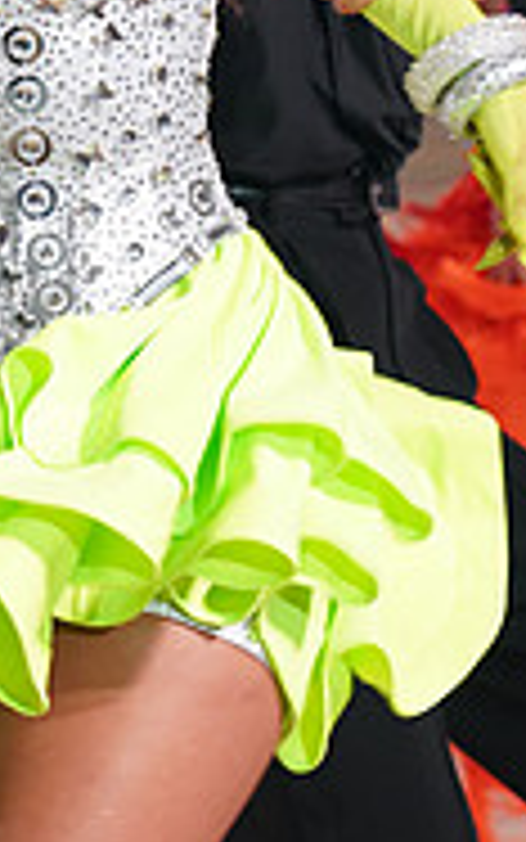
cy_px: -207
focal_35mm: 332
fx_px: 7609
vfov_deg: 6.3
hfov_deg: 4.0
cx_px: -83
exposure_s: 1/160
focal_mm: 105
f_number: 5
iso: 1600
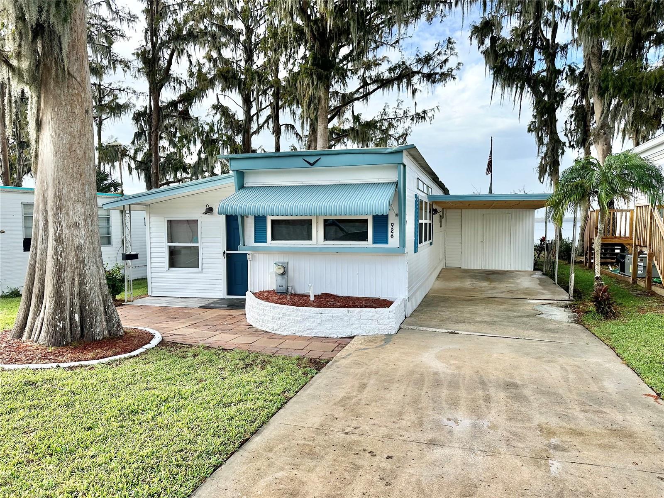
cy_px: 249
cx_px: 332
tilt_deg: -2.5
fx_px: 460
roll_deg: -0.1
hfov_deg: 71.6
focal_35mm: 24
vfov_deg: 56.8
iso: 80
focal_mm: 6.86
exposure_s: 1/2110
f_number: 1.78
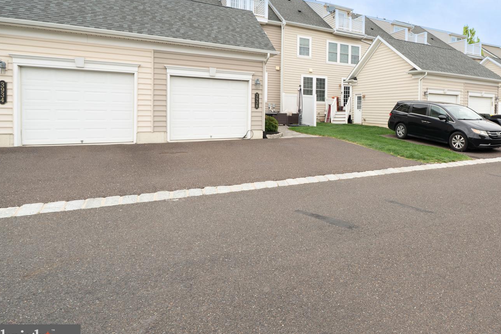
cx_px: 391
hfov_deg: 78.5
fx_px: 264
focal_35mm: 19
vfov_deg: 61.4
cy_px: 88
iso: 100
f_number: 7.1
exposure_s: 1/125
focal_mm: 12
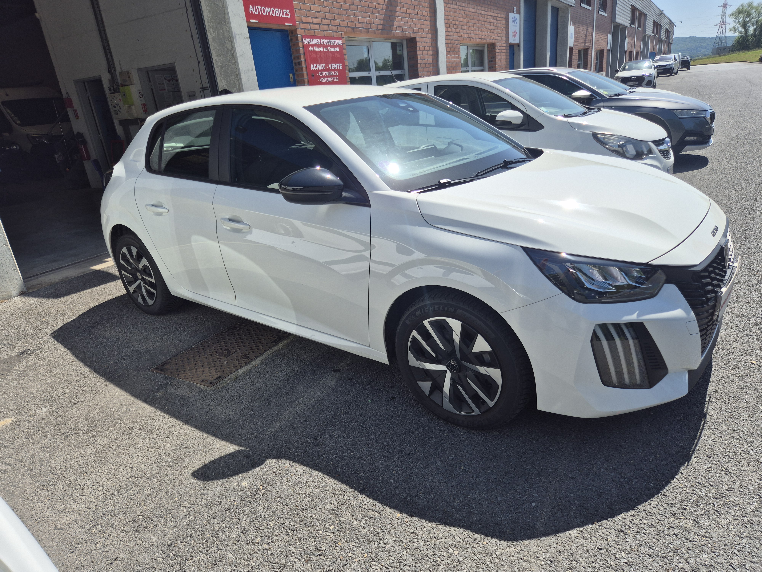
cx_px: 381
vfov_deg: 58.9
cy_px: 286
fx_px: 506
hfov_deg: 73.9
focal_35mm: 23
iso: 25
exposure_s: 1/2264
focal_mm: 5.4
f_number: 1.8
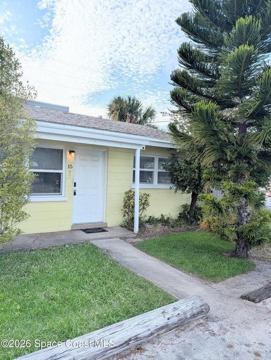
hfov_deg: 56.9
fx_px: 250
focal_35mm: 24
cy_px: 180
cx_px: 136
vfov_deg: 71.5
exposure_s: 1/1792
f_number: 1.68
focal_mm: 6.9
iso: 17
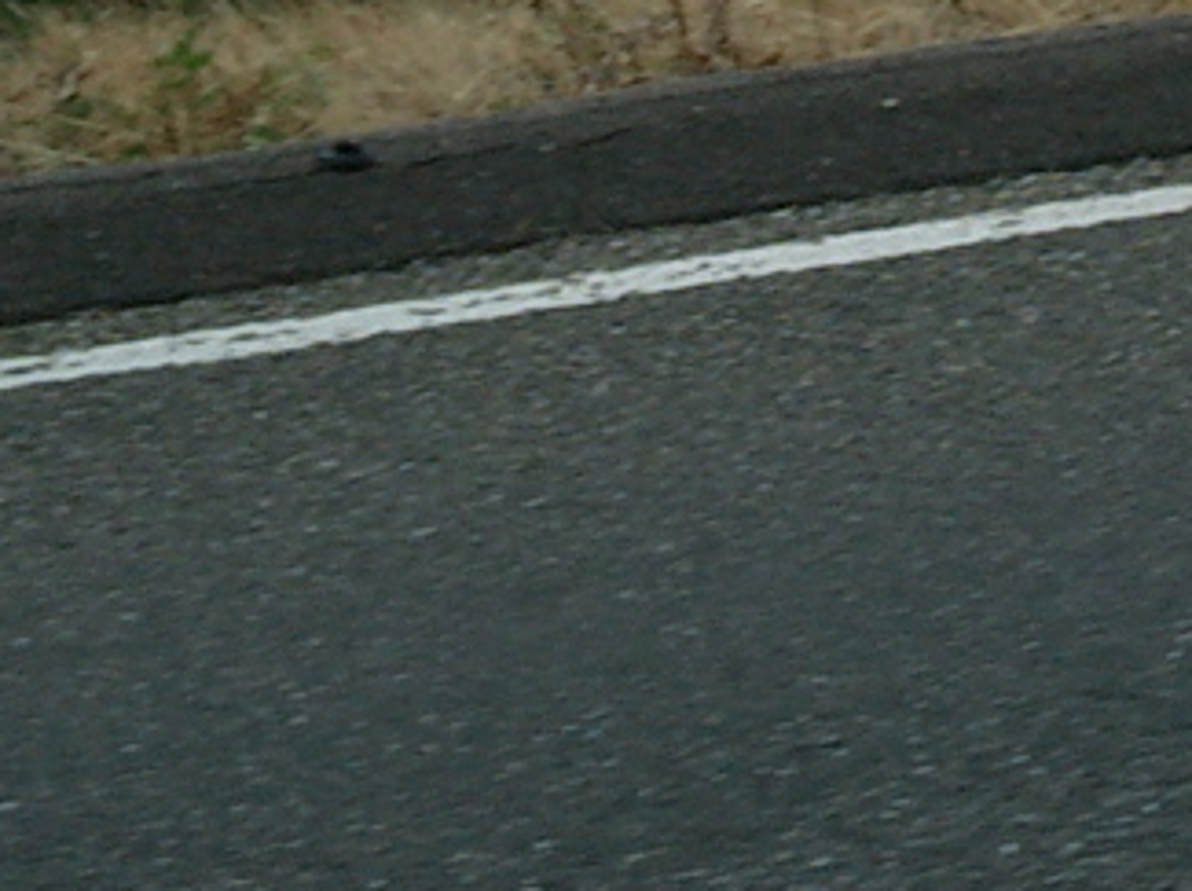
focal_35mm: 138
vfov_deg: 10.1
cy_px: -748
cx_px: 979
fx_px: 4747
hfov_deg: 14.2
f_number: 4.2
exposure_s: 1/800
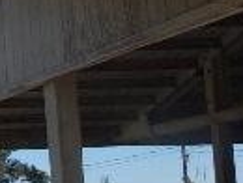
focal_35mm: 108
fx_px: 760
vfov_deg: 13.7
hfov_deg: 13.8
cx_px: -316
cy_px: 140
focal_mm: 4
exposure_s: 1/800
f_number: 6
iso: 125
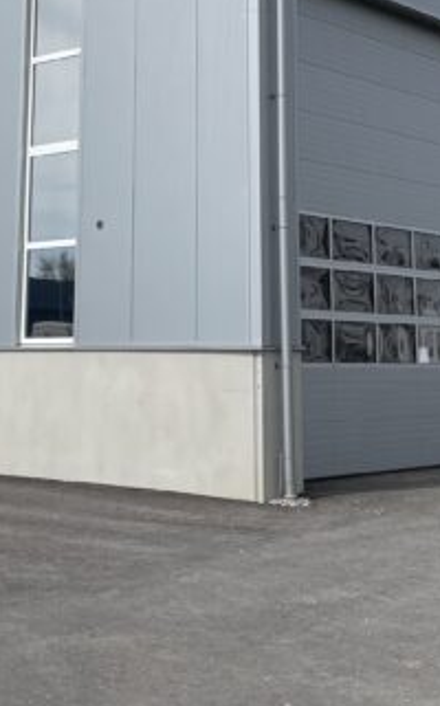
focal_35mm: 66
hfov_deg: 19.7
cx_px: 187
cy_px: 90
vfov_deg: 30.0
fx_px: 1269
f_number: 1.6
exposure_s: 1/6135
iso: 32
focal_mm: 4.2
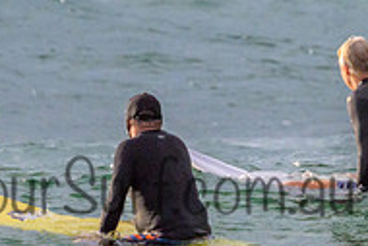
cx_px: 277
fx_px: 30597
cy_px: 157
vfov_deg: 0.5
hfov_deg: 0.7
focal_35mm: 2991
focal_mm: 800
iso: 1600
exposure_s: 1/2000
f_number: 11
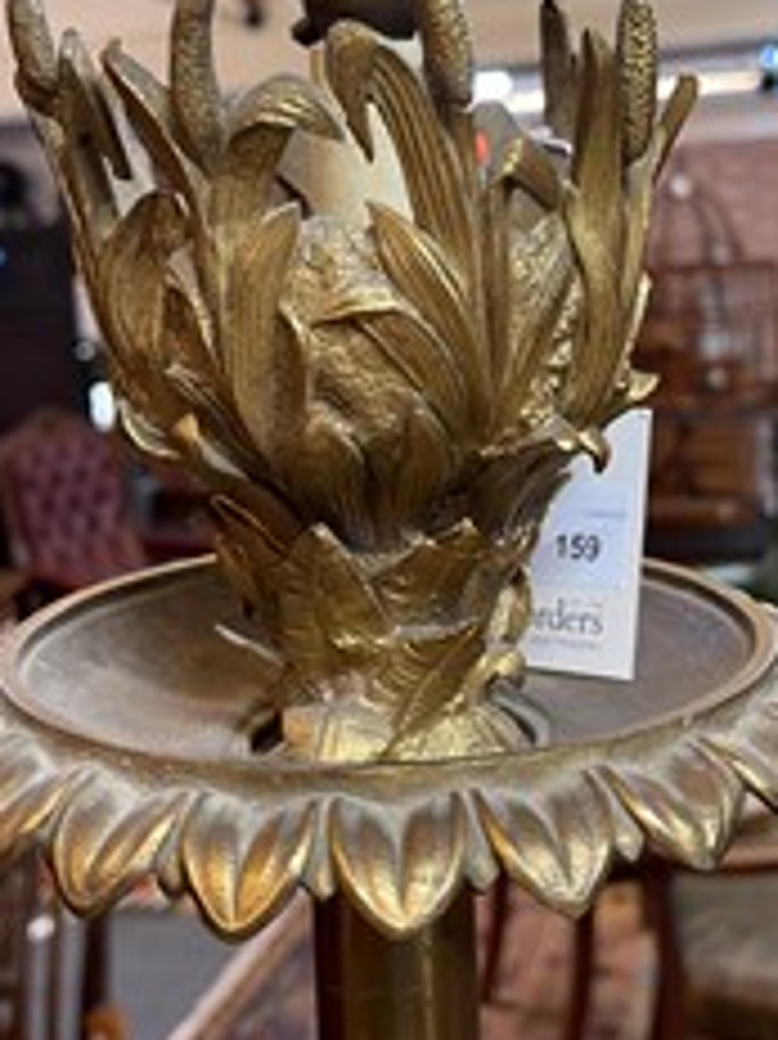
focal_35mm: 45
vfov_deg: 41.2
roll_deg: +5.7
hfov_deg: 32.1
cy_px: 302
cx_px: 423
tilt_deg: -3.2
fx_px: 1350
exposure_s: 1/50
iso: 125
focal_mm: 5.1
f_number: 1.6
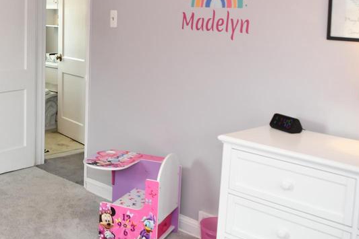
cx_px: 43
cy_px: 39
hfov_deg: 36.1
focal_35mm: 52
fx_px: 519
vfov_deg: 25.4
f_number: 4.5
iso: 400
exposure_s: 1/80
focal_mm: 18
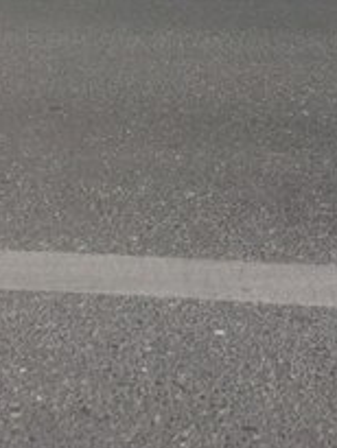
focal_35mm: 70
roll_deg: +2.3
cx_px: 103
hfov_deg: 20.9
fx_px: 908
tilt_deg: -7.2
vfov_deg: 25.5
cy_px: -59
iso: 25
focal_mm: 4.15
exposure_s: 1/388
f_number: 2.2
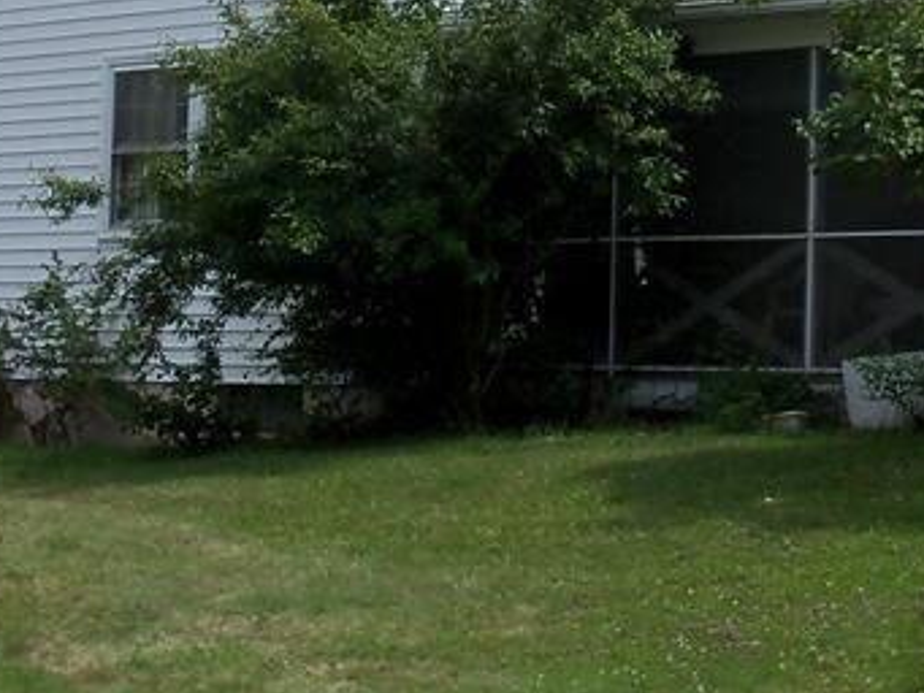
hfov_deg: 18.7
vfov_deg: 14.0
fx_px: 2804
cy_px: 68
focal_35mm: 105
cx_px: 350
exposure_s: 1/1000
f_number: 3.5
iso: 80
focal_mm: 6.2
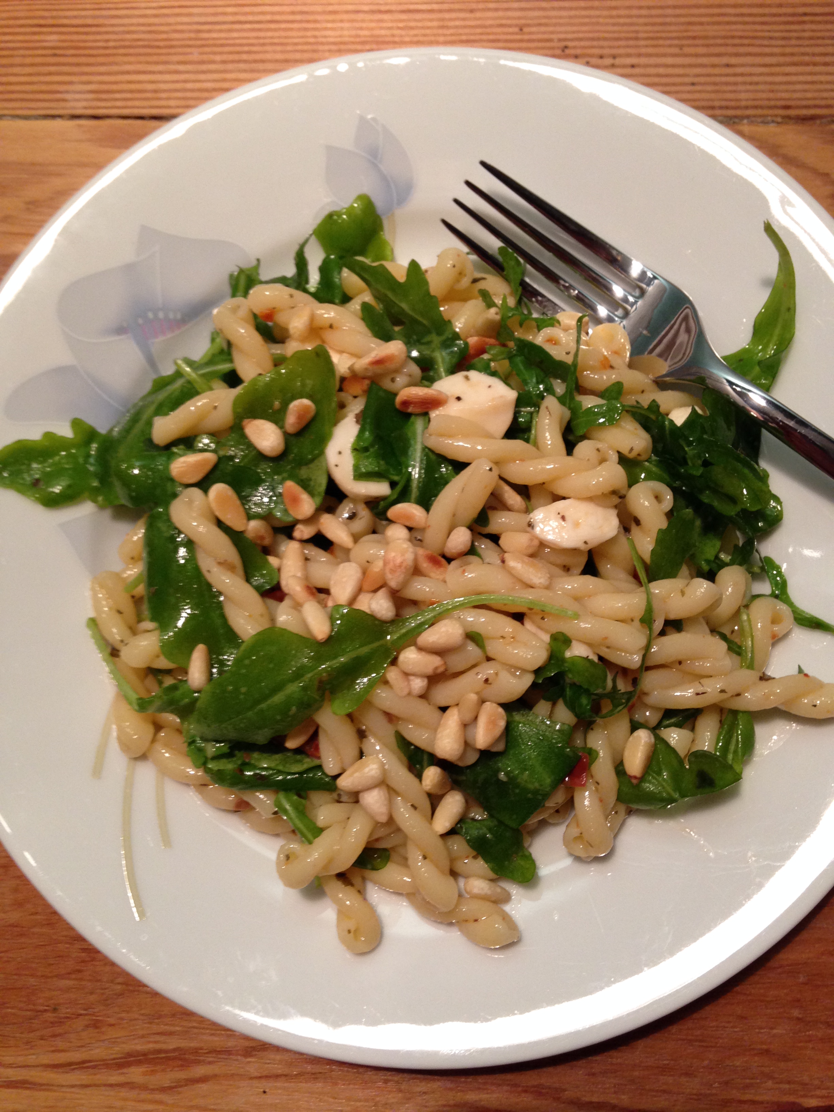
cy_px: 556
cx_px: 417
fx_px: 1060
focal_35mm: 33
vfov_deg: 55.4
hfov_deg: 42.9
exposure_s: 1/20
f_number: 2.4
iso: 160
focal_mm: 4.12
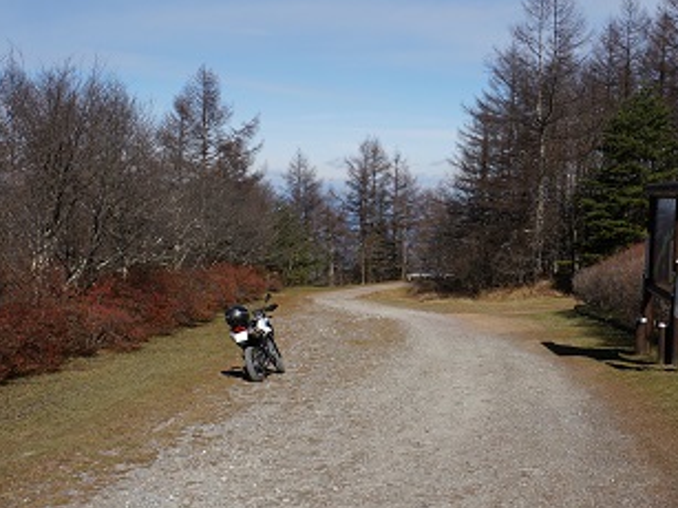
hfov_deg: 38.7
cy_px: 245
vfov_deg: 29.6
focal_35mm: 49
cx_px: 406
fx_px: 960
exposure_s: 1/320
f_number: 9
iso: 100
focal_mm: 21.8
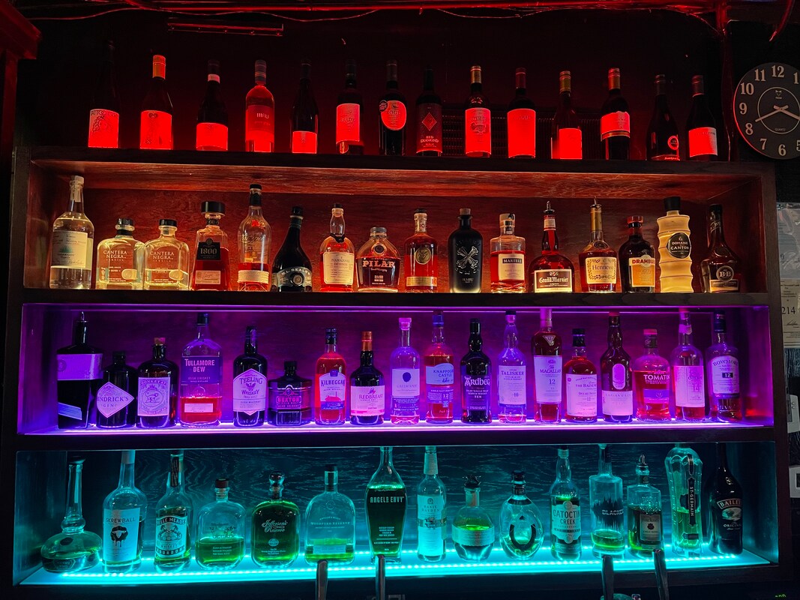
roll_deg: -0.1
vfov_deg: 53.1
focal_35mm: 26
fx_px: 601
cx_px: 400
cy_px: 300
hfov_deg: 67.3
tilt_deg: +2.5
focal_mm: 5.1
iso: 400
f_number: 1.6
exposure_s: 1/59
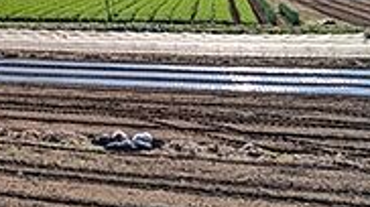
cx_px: 18
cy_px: -143
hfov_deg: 36.7
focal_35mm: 52
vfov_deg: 18.8
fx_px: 510
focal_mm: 1.83
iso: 50
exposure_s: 1/1355
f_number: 2.2
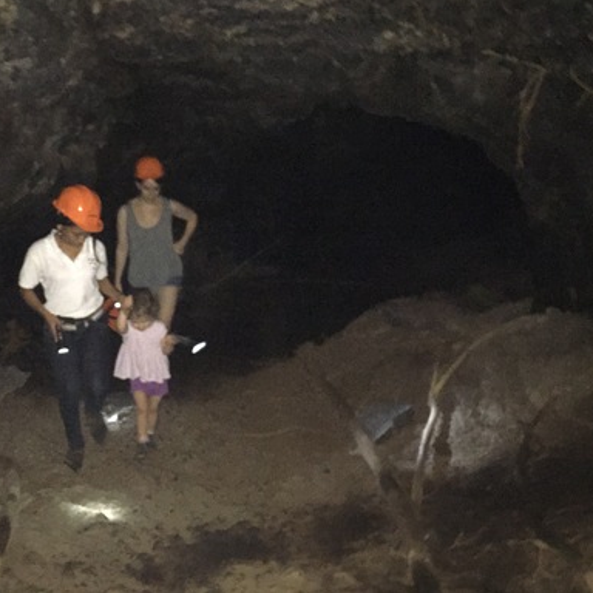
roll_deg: +0.4
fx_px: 736
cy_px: 265
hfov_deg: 42.6
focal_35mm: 38
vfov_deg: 43.8
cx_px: 154
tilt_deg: -12.0
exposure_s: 1/16
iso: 1250
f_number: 2.2
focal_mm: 4.15
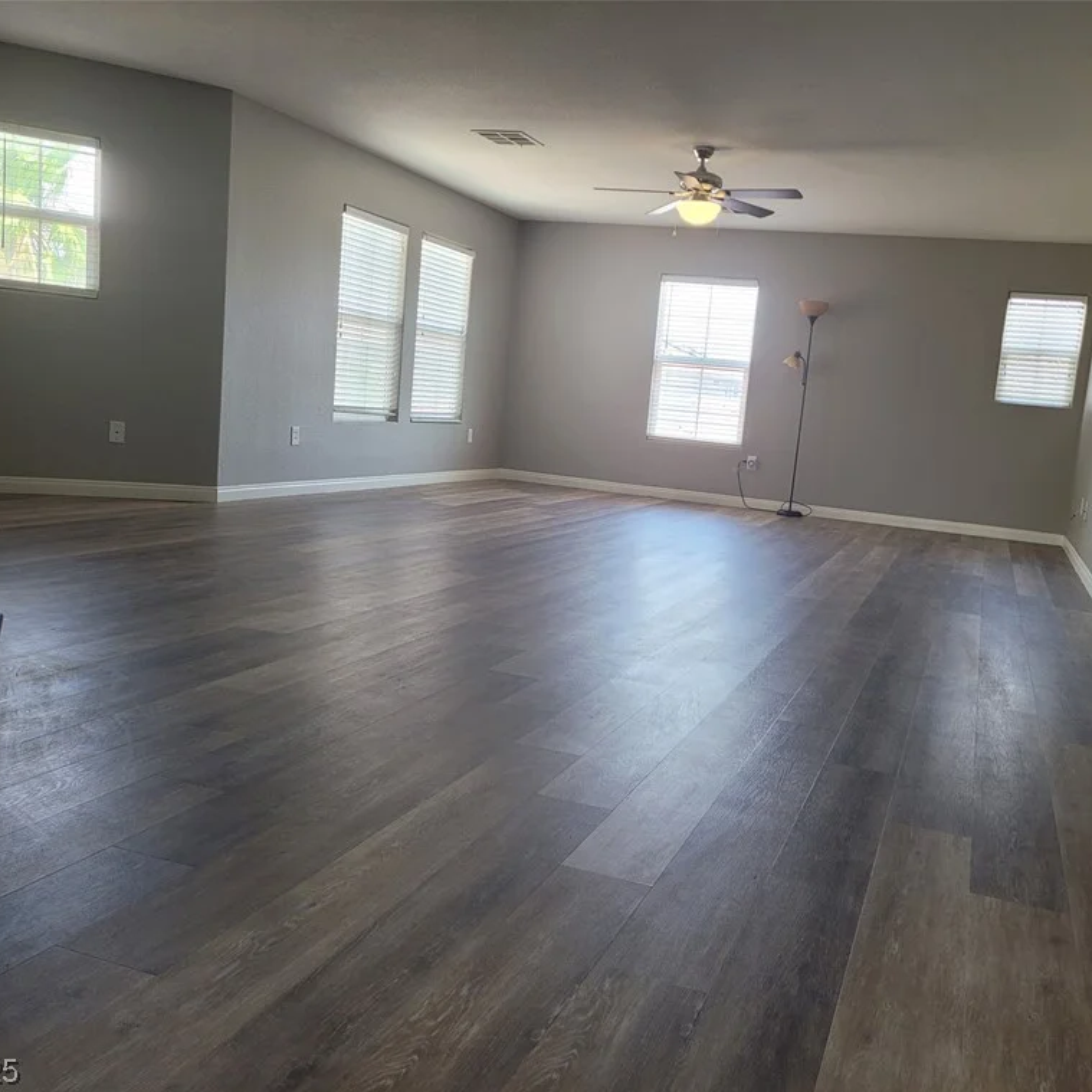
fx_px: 1106
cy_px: 551
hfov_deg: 52.4
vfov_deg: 52.5
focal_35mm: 31
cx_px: 610
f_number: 1.8
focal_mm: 5.4
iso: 100
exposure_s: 1/120
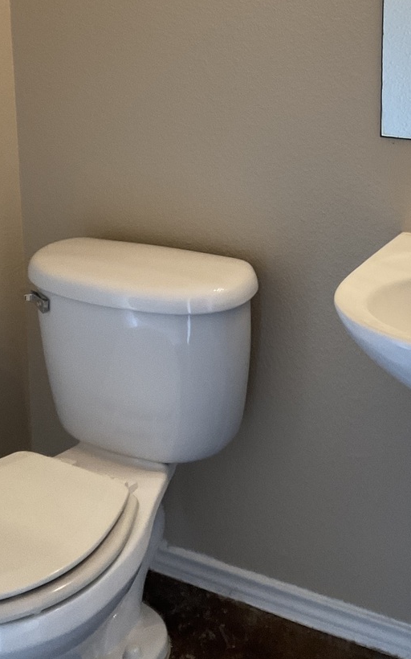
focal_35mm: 54
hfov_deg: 24.0
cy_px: 98
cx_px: 224
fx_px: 968
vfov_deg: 35.8
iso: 100
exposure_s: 1/60
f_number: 1.8
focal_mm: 3
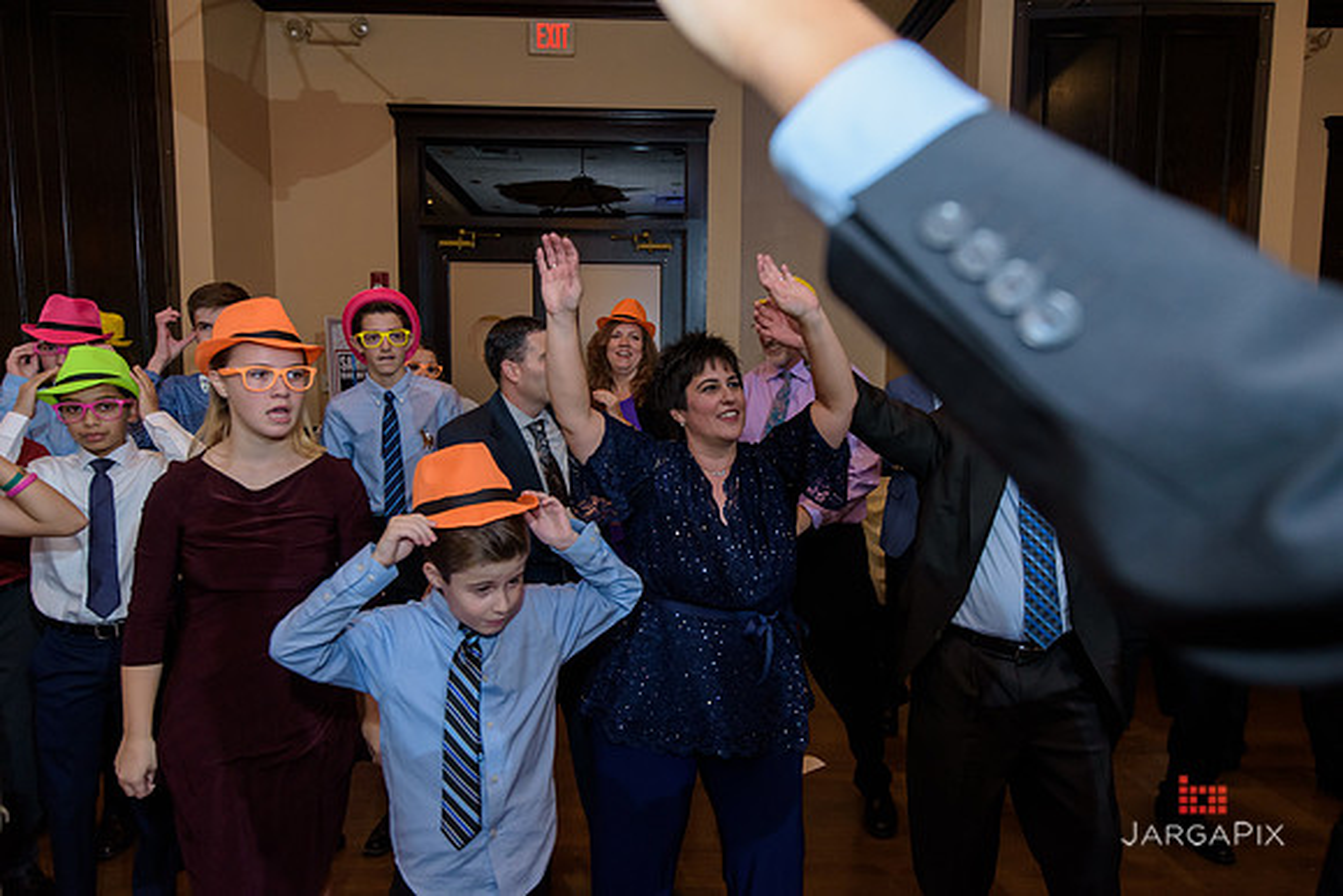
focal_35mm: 24
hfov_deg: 73.7
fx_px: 896
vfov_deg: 53.2
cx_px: 672
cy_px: 448
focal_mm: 24
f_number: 4
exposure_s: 1/125
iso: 1600
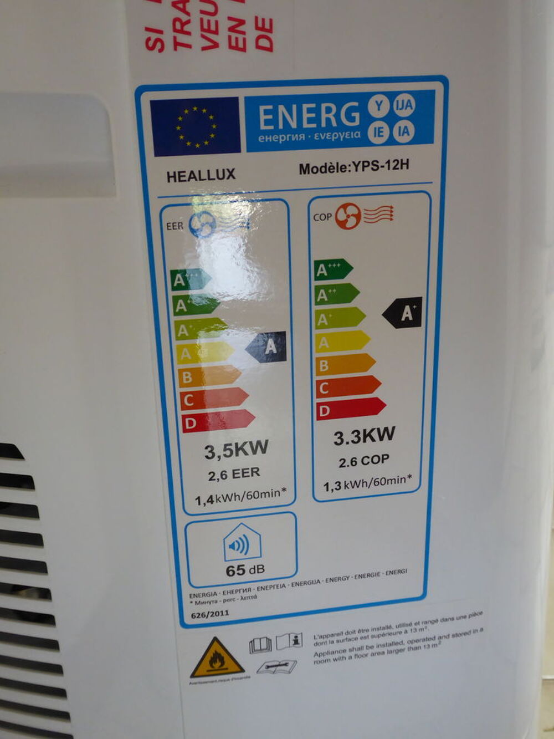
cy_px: 370
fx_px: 747
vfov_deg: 52.6
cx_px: 277
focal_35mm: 35
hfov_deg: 40.7
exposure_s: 1/25
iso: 400
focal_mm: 6.3
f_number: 3.7
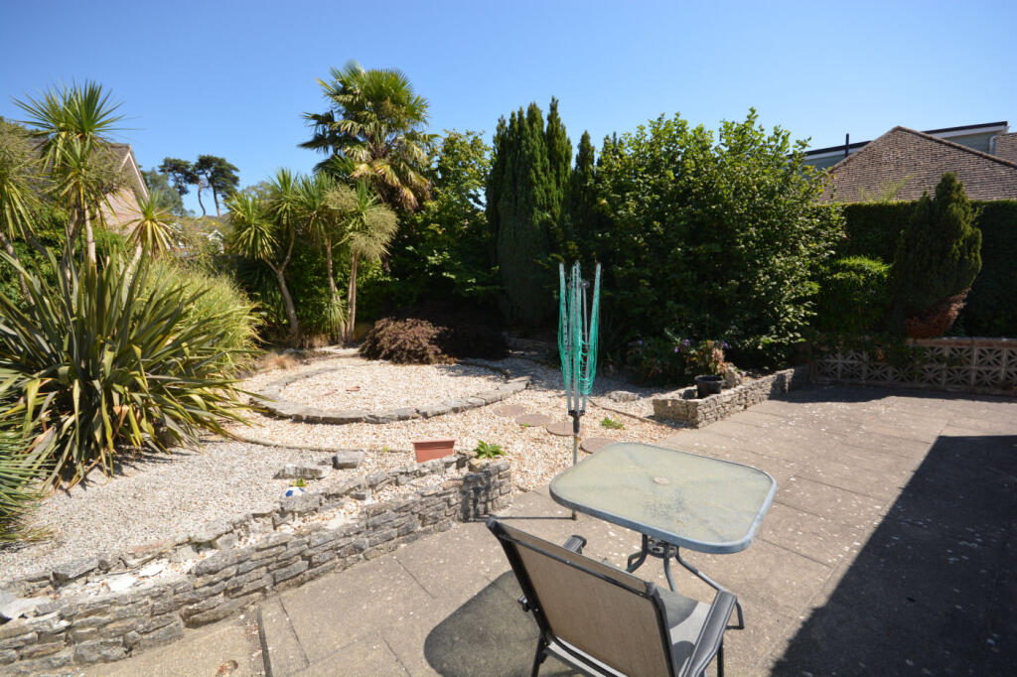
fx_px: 424
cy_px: 338
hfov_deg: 100.4
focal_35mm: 15
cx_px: 508
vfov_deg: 77.3
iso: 100
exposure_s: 1/200
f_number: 8
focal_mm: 10
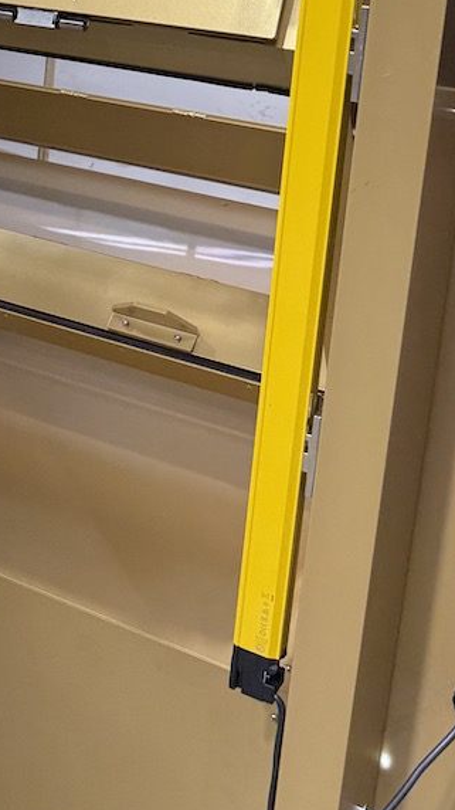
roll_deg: -1.0
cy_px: 67
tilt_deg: -14.7
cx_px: -240
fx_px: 1309
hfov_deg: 17.6
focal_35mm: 61
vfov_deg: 32.5
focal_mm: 6.76
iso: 80
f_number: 1.78
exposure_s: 1/120
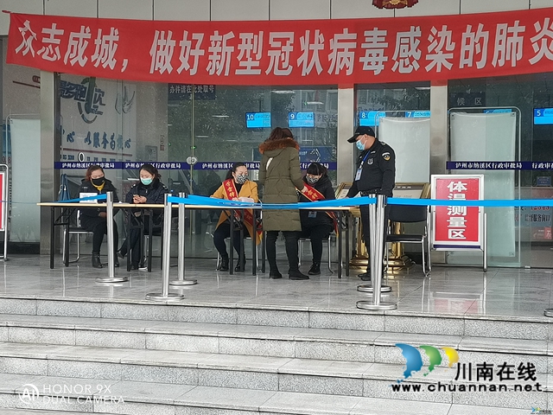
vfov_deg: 24.8
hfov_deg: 32.7
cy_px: 208
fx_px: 943
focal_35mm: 59
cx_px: 276
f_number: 1.8
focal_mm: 5.5
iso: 100
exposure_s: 1/50
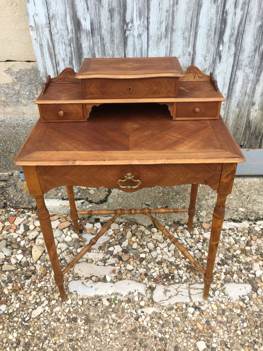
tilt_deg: -36.1
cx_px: 132
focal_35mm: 29
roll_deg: +1.3
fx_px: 294
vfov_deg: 61.7
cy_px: 176
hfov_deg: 48.2
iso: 32
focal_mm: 4.15
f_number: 2.2
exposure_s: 1/33
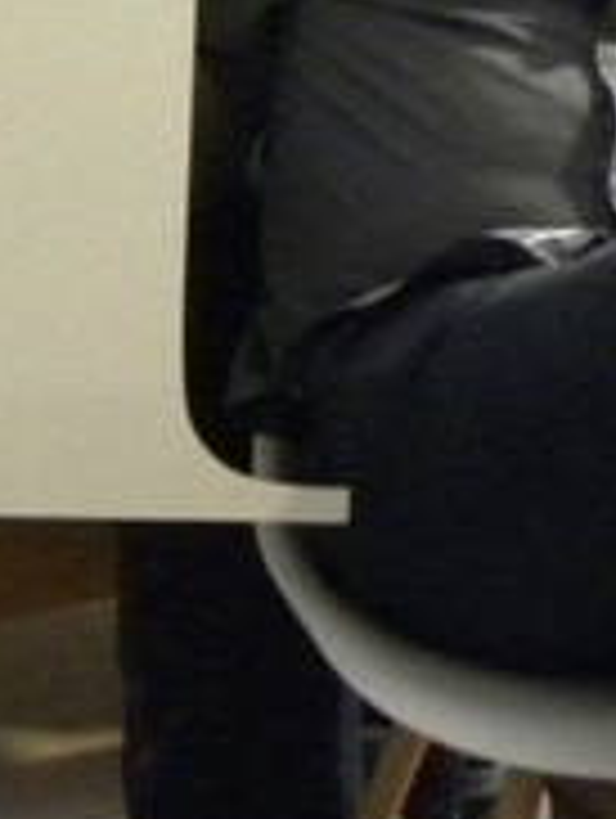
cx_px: 121
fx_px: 3858
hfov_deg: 9.1
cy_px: -122
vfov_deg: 11.9
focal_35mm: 163
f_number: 2.8
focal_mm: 5.2
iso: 400
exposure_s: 1/11.1
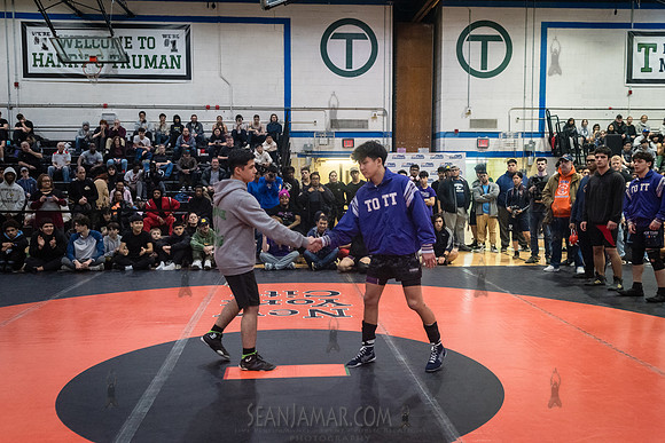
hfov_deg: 54.2
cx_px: 332
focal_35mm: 35
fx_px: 650
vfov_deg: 37.7
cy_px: 222
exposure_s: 1/400
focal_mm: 35
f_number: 4
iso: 8000
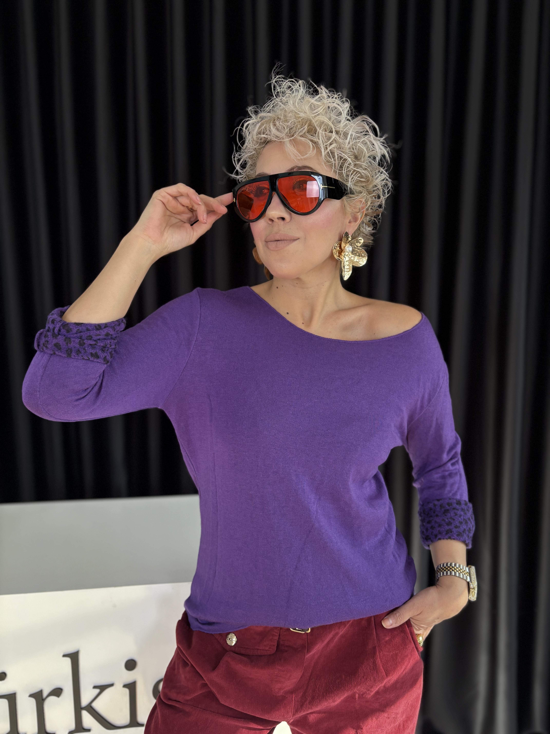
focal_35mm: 26
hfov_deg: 53.1
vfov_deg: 67.3
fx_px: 551
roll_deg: +0.4
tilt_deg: -5.2
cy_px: 367
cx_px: 275
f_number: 1.6
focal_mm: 5.96
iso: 125
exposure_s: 1/60
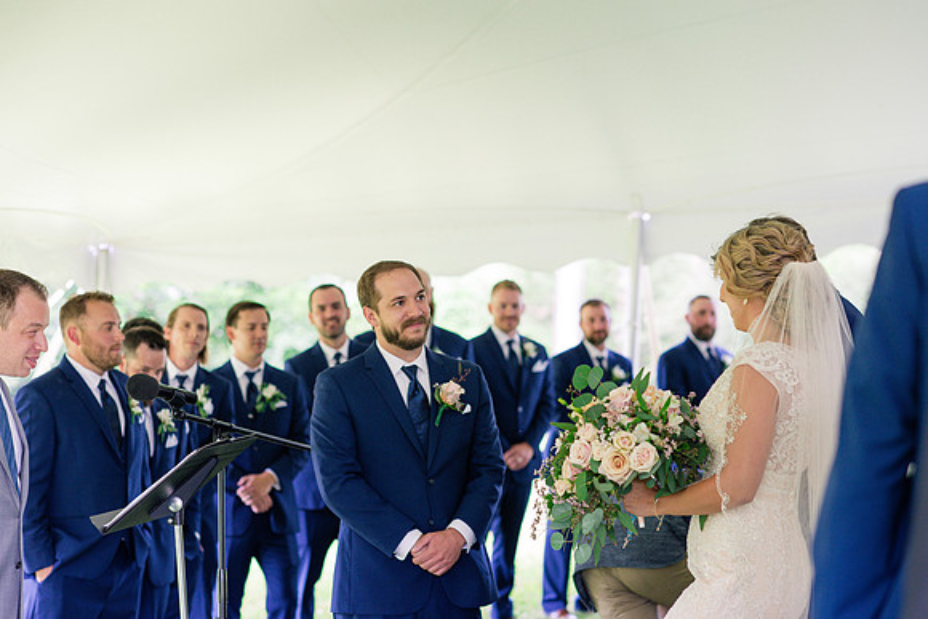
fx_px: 2192
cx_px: 464
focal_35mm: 85
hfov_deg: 23.9
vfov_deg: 16.1
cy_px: 310
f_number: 3.2
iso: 500
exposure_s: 1/250
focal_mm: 85
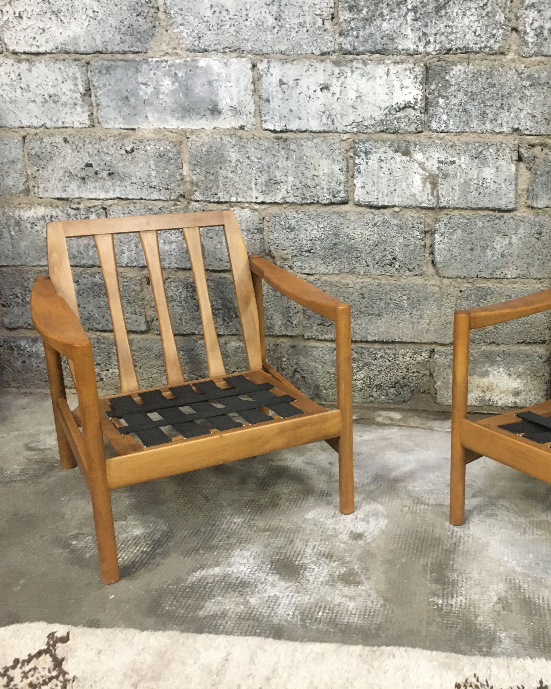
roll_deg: -0.8
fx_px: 774
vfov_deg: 47.9
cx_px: 429
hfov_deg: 37.9
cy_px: 343
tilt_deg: -19.1
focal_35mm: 38
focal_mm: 4.15
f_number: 2.2
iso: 200
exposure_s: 1/17
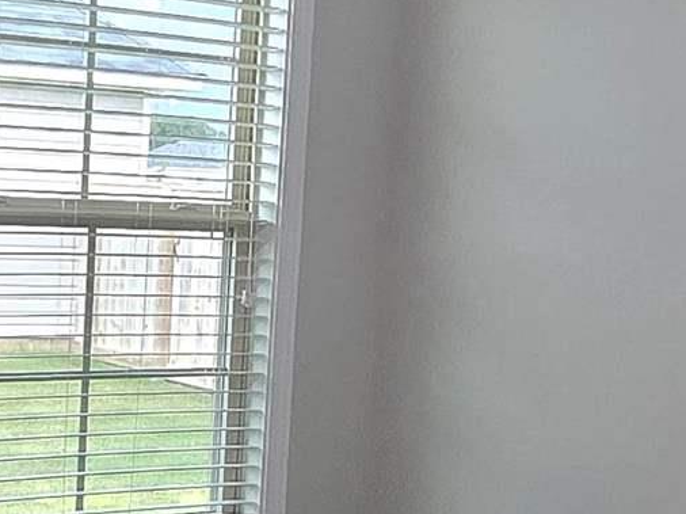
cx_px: 148
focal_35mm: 79
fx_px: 1565
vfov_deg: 18.6
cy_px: 340
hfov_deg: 24.4
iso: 320
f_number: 2.2
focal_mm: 2.2
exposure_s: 1/60.2
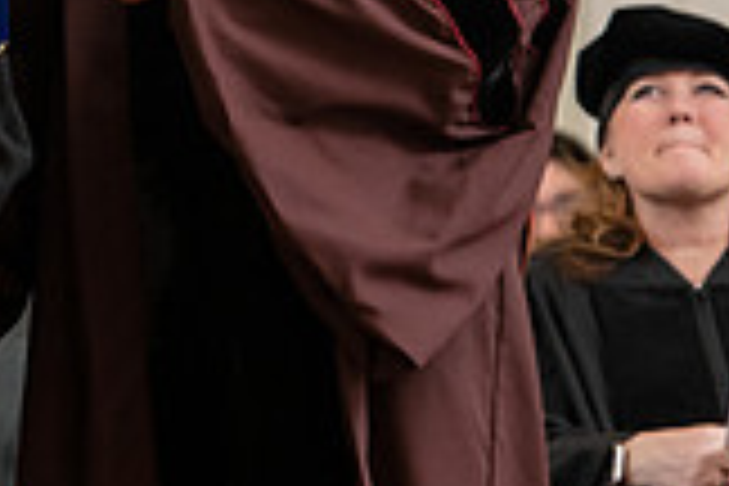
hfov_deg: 3.8
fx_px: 10873
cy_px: -52
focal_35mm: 537
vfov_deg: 2.6
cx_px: 4
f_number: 4
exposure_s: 1/160
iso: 1250
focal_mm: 150
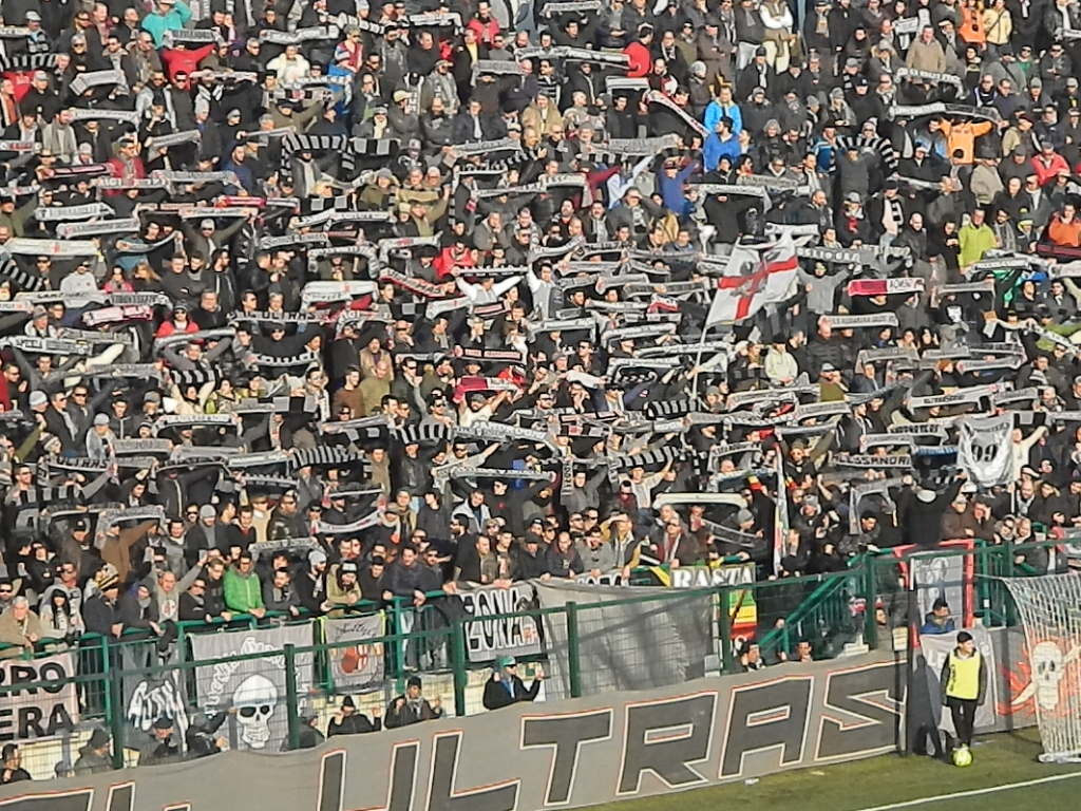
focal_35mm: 177
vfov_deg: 8.4
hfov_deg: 11.2
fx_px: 5527
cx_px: 540
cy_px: 406
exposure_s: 1/800
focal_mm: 31.8
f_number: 5.1
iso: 400
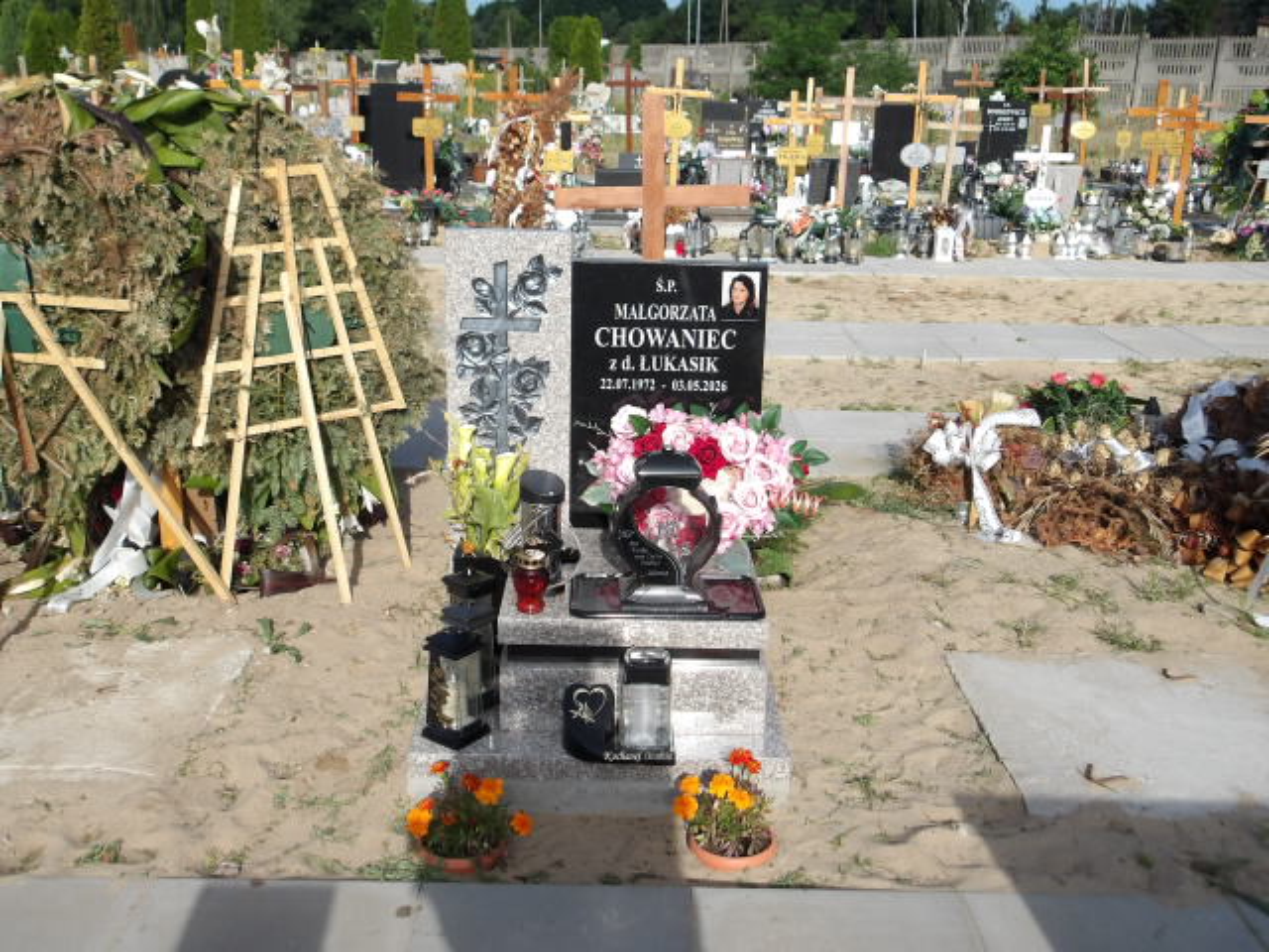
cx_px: 634
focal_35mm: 34
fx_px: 1246
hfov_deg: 54.0
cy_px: 476
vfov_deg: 41.8
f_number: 11.6
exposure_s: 1/106
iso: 100
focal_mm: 6.1
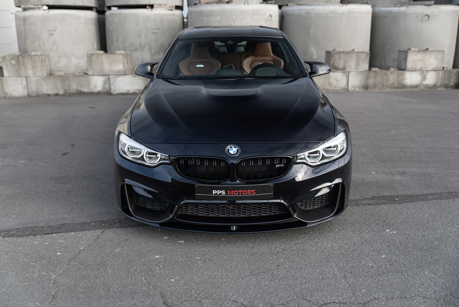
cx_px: 230
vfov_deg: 37.9
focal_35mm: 35
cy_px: 154
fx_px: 446
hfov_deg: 54.4
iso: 100
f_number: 2.8
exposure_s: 1/400
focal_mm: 35
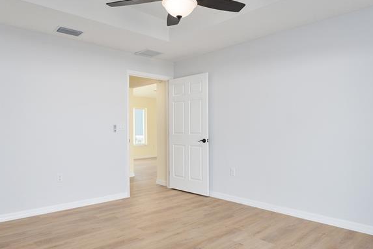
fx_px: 259
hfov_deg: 71.4
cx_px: 172
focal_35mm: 25
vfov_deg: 51.3
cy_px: 127
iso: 500
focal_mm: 14
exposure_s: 1/40
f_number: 7.1
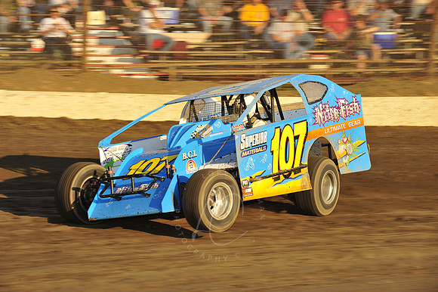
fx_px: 2067
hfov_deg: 12.1
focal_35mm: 170
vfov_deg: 8.1
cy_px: 146
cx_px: 219
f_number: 11
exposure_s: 1/320
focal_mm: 170
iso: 400
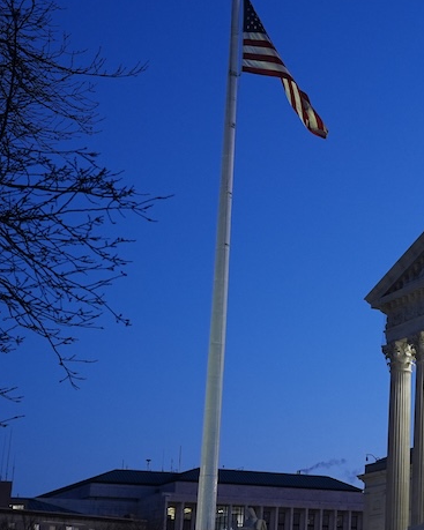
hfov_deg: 16.5
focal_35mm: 88
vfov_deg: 21.7
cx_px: 543
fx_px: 1381
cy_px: 304
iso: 1000
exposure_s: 1/50
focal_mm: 42
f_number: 5
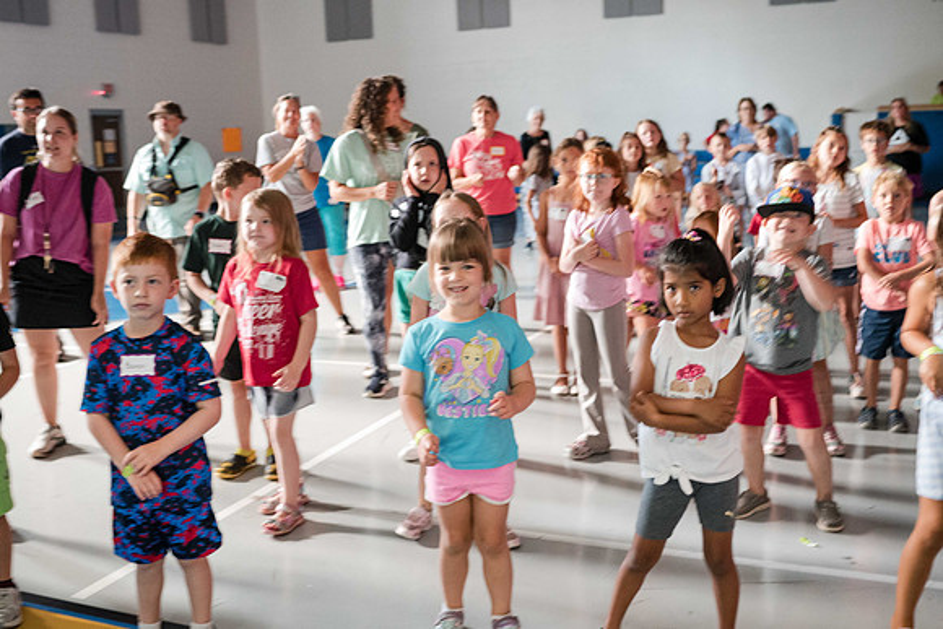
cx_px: 471
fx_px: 1031
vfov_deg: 33.9
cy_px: 307
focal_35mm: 39
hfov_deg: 49.1
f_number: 2.8
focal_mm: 35
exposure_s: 1/60
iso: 7200
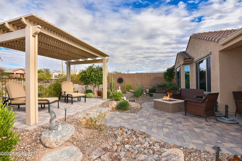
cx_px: 121
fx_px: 108
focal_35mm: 16
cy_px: 80
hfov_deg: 96.7
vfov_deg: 73.7
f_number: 9
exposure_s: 1/250
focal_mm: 11
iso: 100
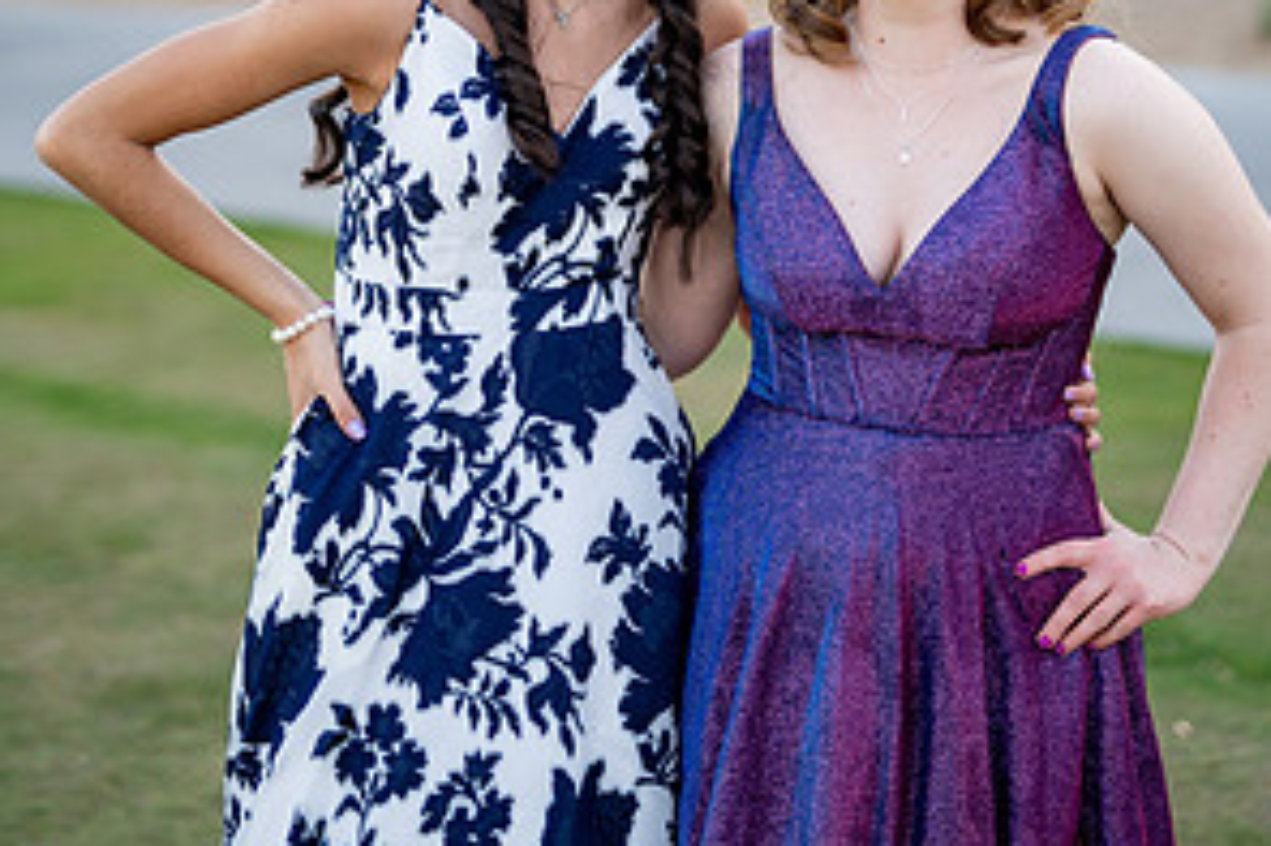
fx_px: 2682
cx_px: 633
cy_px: 34
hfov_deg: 26.7
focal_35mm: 76
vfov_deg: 17.6
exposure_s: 1/640
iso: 100
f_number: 1.4
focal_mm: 50
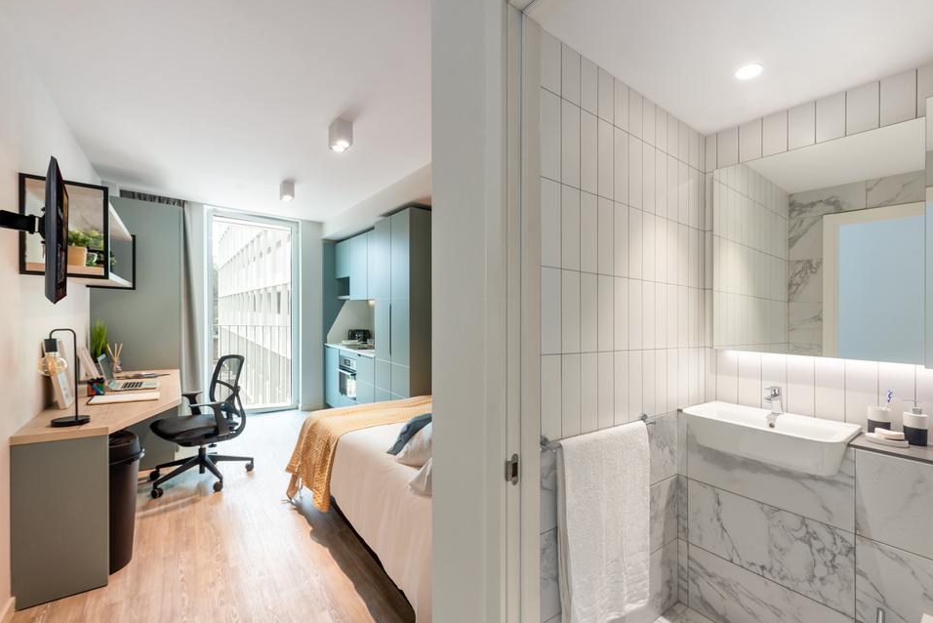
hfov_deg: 100.2
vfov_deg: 77.3
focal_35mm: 15
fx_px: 389
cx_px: 498
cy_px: 331
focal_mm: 14
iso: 100
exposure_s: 1/13
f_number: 6.3
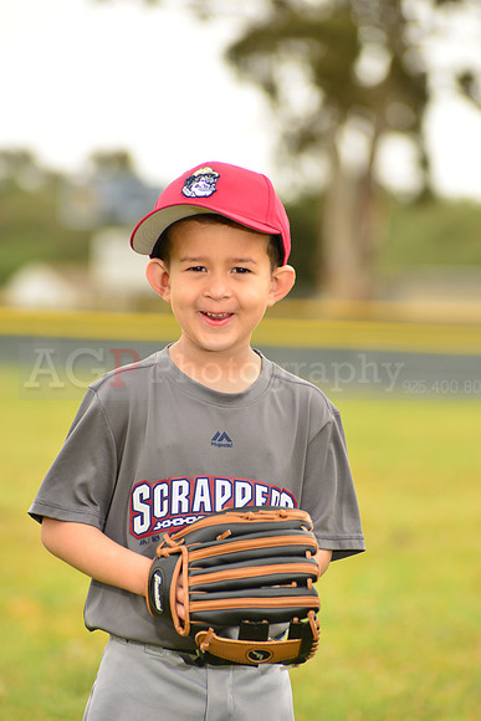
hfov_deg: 7.4
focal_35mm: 185
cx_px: 240
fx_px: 3705
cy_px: 360
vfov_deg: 11.1
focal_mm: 185
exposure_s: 1/250
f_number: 5.6
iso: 160
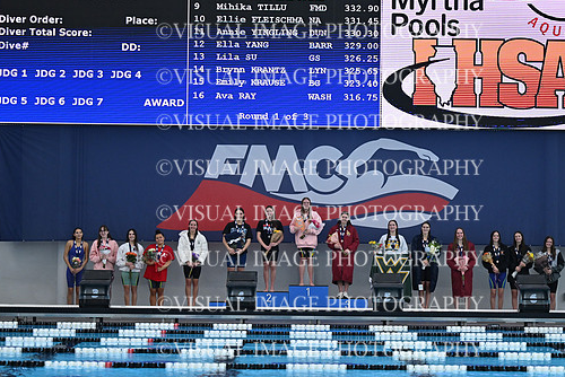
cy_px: 190
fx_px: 1602
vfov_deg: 13.4
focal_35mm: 102
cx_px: 320
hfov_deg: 20.0
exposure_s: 1/1250
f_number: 2.8
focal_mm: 88
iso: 1000
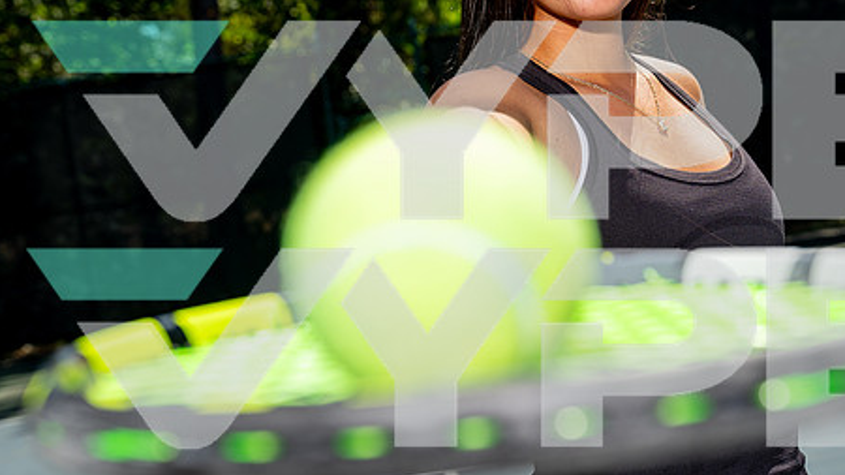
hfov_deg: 27.1
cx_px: 499
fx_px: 1747
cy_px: 120
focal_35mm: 78
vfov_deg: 15.4
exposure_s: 1/640
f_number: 5.6
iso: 100
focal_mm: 52
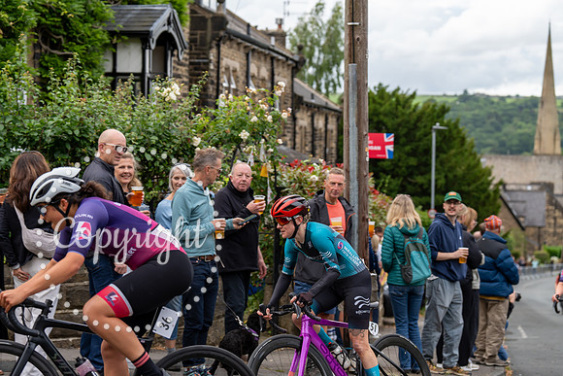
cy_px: 188
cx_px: 282
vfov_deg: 19.5
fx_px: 1095
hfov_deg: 28.8
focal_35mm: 70
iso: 500
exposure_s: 1/500
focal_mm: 70
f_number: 3.5
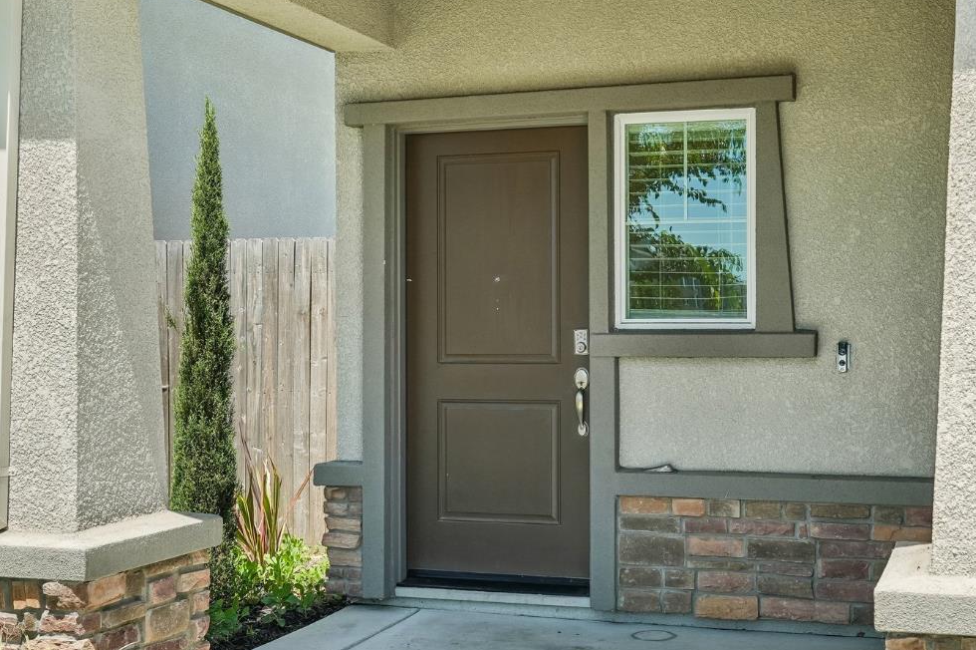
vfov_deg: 27.1
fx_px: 1348
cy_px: 341
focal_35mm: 50
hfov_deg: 39.7
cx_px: 570
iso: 400
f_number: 8
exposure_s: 1/160
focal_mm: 32.5
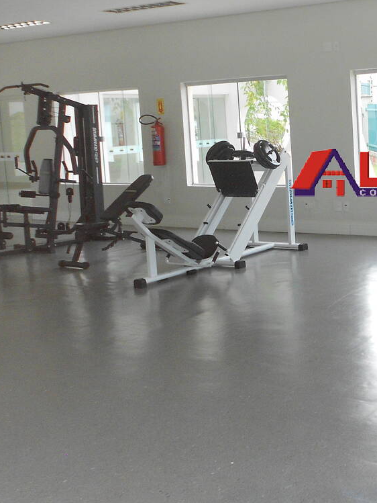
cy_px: 173
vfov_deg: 37.8
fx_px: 726
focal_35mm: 50
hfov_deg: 26.8
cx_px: 411
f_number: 3.2
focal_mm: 4.6
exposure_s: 1/30
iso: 125
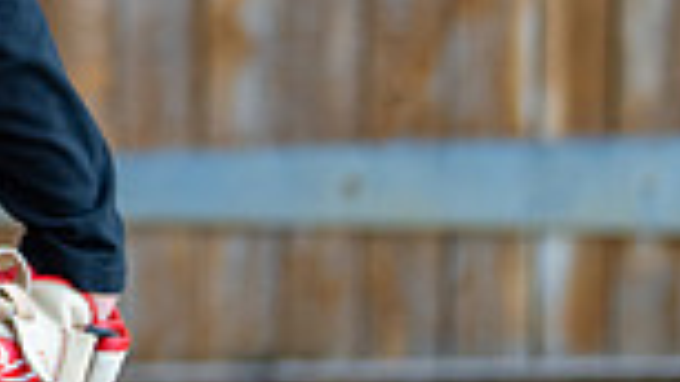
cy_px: -348
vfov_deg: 4.8
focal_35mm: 250
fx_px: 4507
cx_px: -469
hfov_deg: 8.4
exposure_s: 1/640
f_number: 1.2
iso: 500
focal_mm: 50
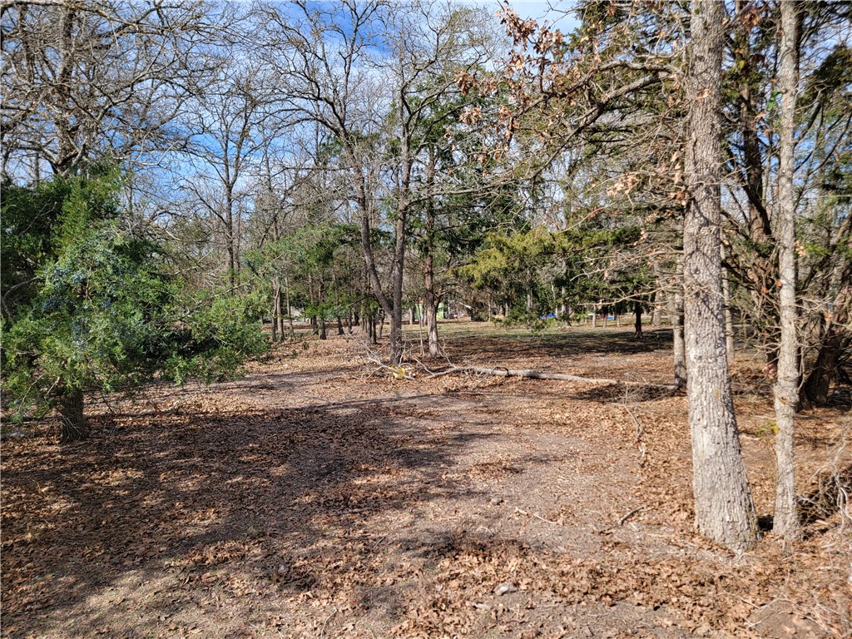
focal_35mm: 24
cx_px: 426
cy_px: 320
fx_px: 591
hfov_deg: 71.6
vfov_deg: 56.8
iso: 16
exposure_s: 1/487
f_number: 1.8
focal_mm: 6.7
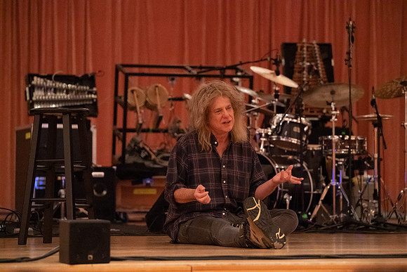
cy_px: 136
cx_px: 204
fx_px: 1447
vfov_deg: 10.7
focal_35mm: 128
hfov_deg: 16.0
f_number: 4.5
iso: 20000
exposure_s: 1/160
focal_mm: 128
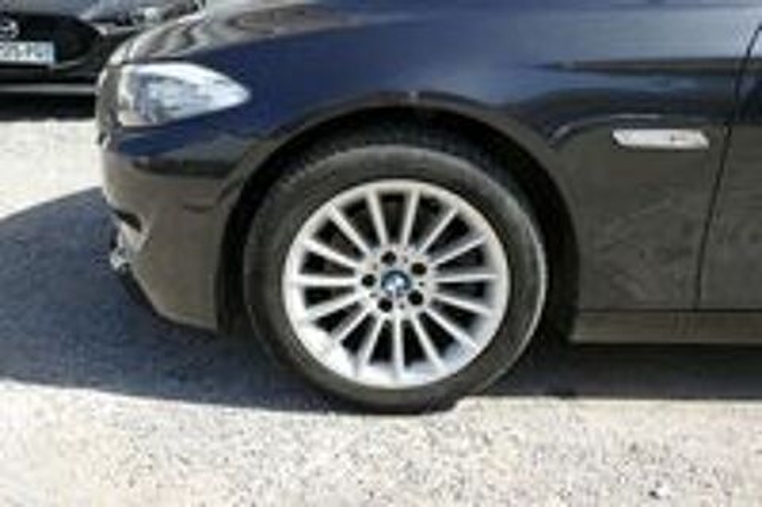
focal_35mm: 35
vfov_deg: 37.8
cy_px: 254
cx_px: 381
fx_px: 740
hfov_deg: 54.5
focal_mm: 12.9
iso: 125
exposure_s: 1/800
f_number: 3.1
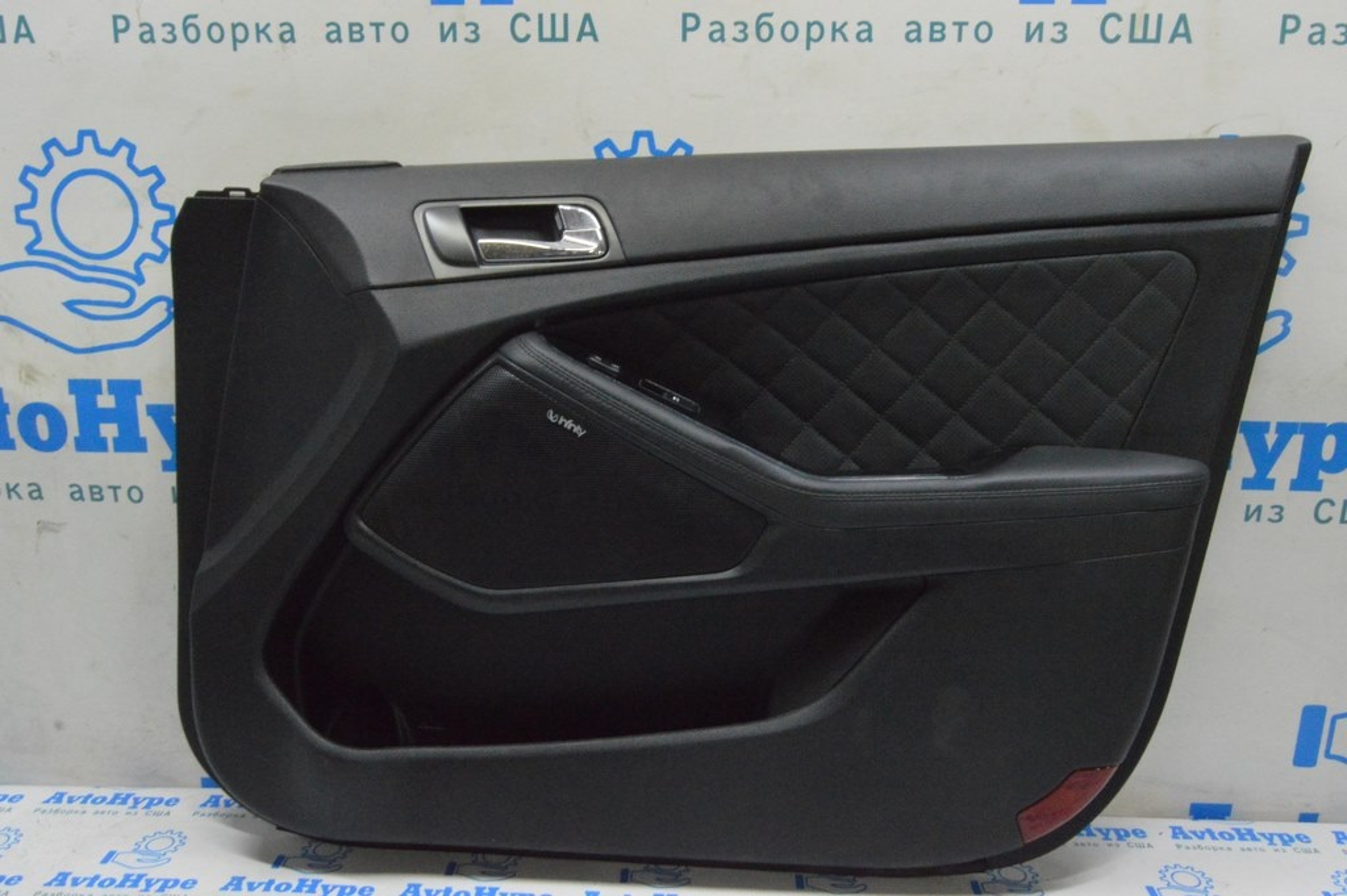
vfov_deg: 43.5
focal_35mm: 30
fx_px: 1122
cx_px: 674
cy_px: 448
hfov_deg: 62.0
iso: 6400
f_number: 20
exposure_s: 1/20
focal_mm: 20
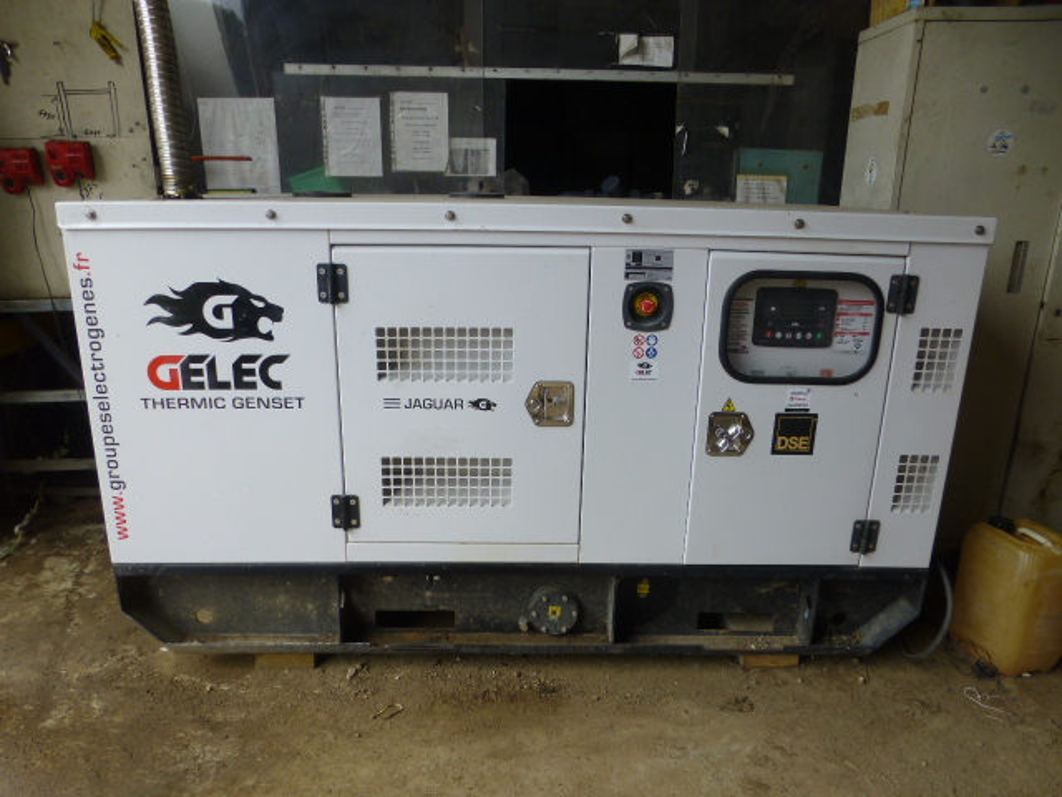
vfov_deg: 56.8
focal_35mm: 24
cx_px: 531
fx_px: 736
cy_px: 398
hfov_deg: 71.6
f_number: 4
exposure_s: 1/125
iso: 100
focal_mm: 4.3
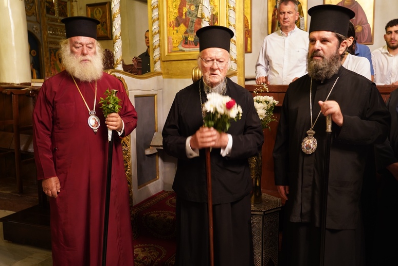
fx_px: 343
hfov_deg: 60.3
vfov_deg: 42.3
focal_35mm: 31
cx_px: 205
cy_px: 129
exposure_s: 1/6
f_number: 4
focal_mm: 30
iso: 1000
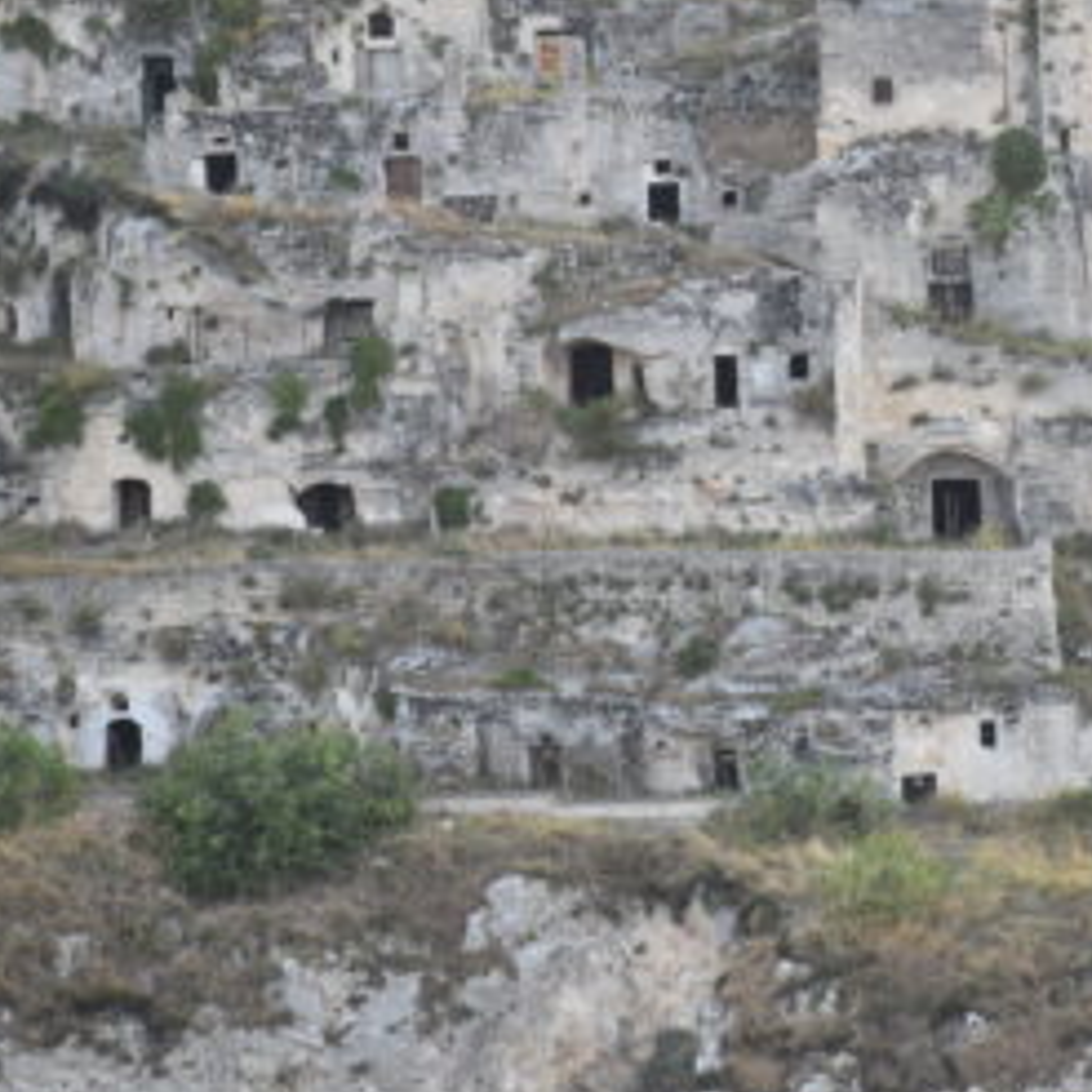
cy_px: 315
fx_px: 11350
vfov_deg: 5.5
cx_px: 912
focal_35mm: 318
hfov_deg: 5.5
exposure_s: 1/200
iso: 400
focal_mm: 105
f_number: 7.1
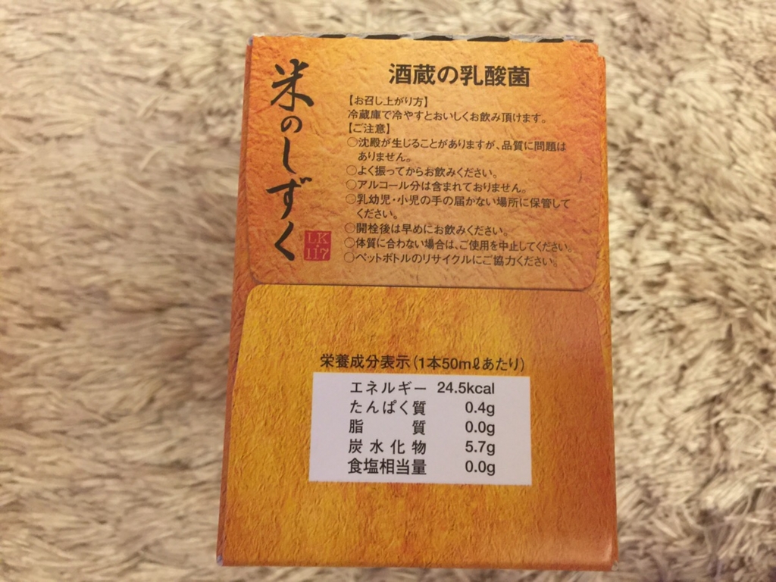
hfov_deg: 61.7
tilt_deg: -82.8
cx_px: 388
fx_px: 650
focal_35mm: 29
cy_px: 291
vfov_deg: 48.2
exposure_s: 1/10
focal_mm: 4.15
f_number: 2.2
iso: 100
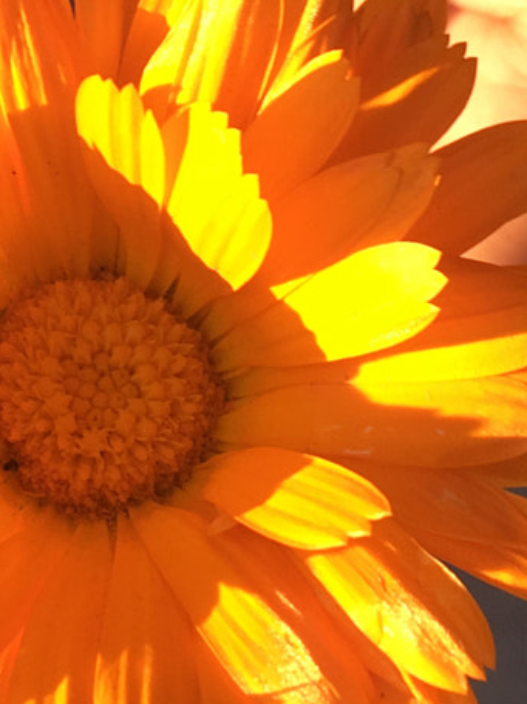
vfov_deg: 18.8
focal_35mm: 102
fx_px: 2071
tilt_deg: -64.2
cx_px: 133
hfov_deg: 14.4
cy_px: 32
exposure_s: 1/333
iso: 25
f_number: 2.2
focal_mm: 4.15
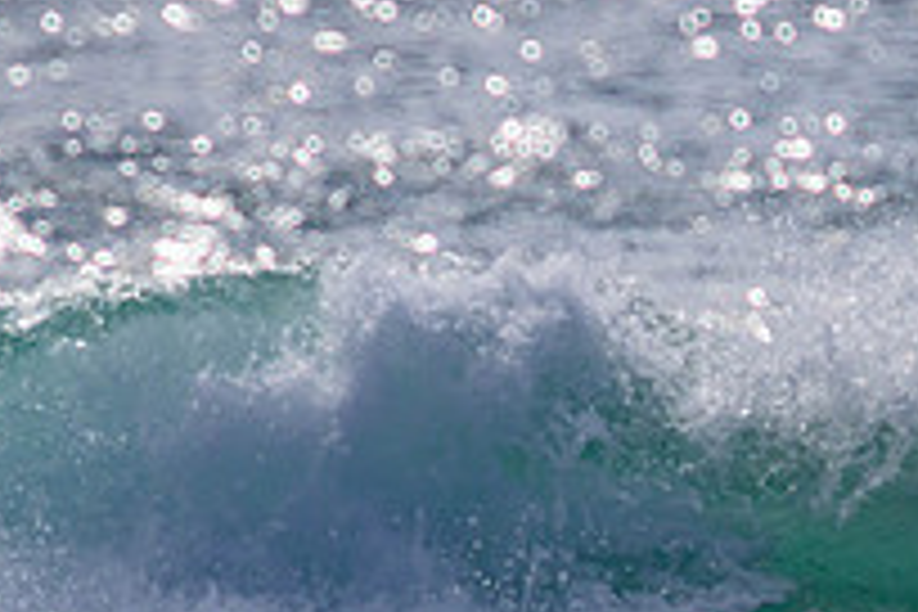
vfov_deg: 0.5
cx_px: 1076
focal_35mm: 3048
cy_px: 507
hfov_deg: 0.7
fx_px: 77718
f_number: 11
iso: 500
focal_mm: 800
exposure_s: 1/2000
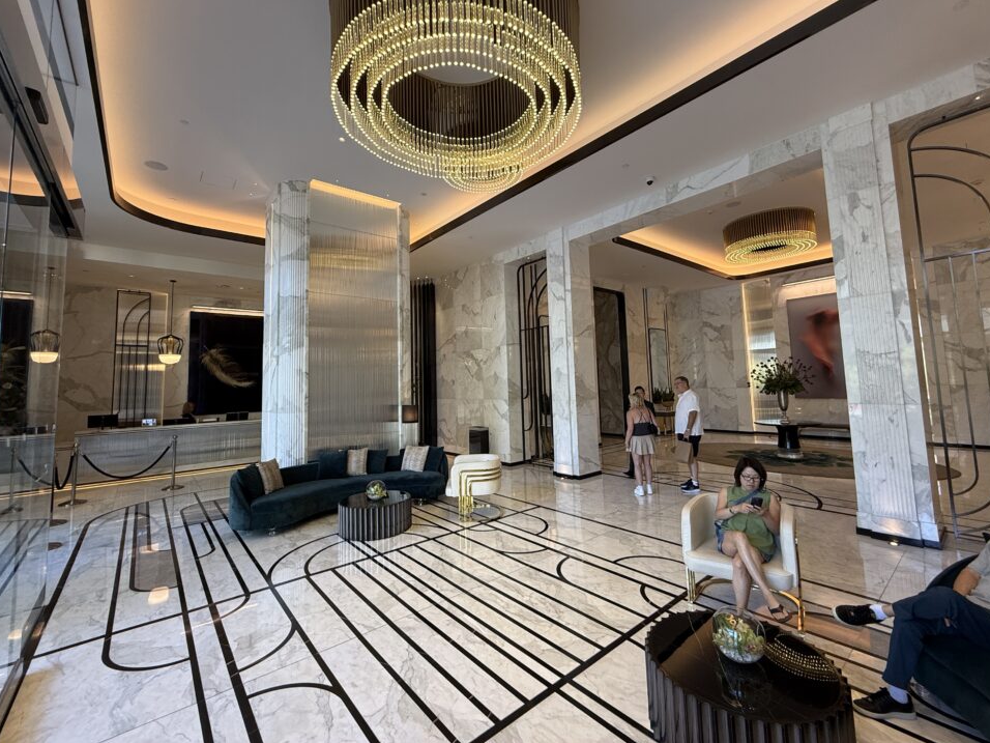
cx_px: 505
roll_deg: +1.5
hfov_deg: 98.2
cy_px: 347
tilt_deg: +6.5
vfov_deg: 81.6
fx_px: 429
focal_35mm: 15
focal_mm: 2.22
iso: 160
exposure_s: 1/100
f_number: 2.2
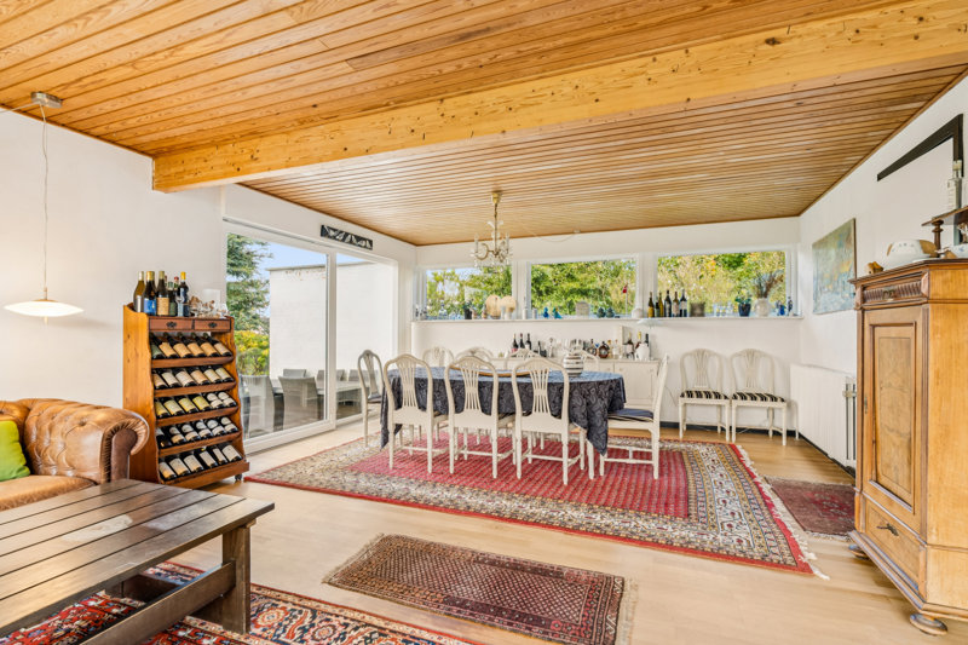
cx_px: 484
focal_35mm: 16
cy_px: 322
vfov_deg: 72.0
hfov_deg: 95.0
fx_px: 444
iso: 200
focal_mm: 16.5
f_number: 8
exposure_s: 1/13
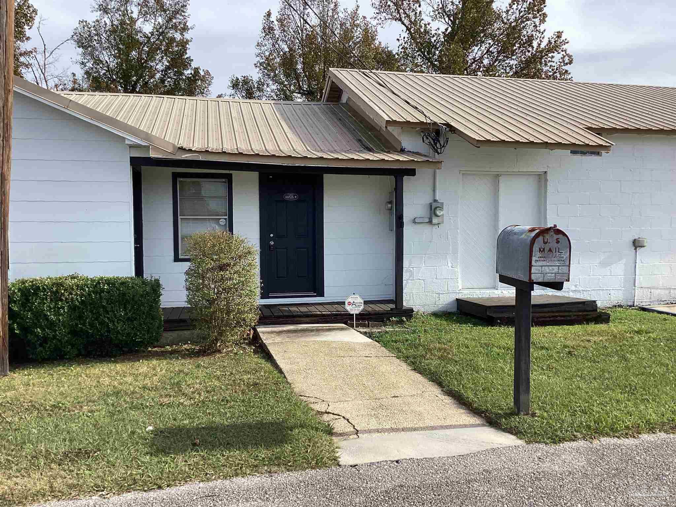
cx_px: 338
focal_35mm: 31
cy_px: 254
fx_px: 605
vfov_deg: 45.4
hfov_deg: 58.4
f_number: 2.4
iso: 25
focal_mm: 3.3
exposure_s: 1/905
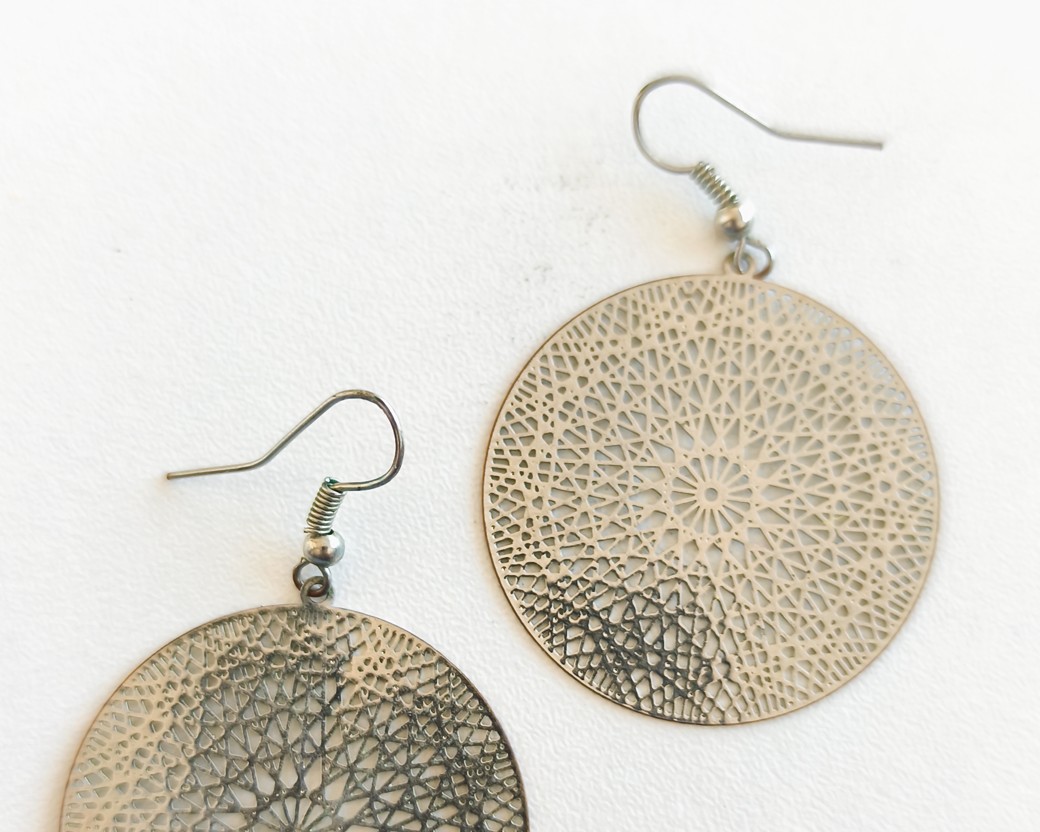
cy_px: 536
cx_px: 521
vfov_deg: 35.4
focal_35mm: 42
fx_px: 1293
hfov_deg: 43.8
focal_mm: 6.14
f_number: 1.65
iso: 50
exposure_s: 1/10
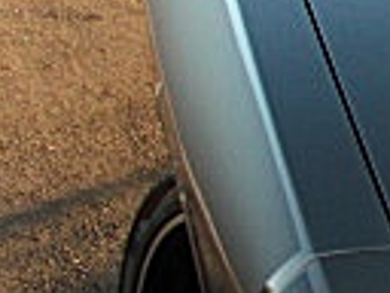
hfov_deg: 9.8
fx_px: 2028
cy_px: 150
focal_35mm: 180
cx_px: 920
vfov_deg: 8.2
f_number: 2.8
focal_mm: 6.3
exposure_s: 1/100
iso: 100
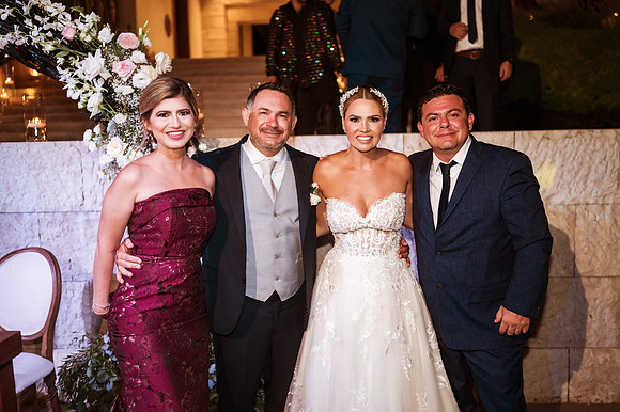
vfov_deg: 37.8
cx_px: 310
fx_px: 602
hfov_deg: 54.5
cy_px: 206
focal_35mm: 35
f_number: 1.8
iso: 1000
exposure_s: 1/200
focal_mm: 35
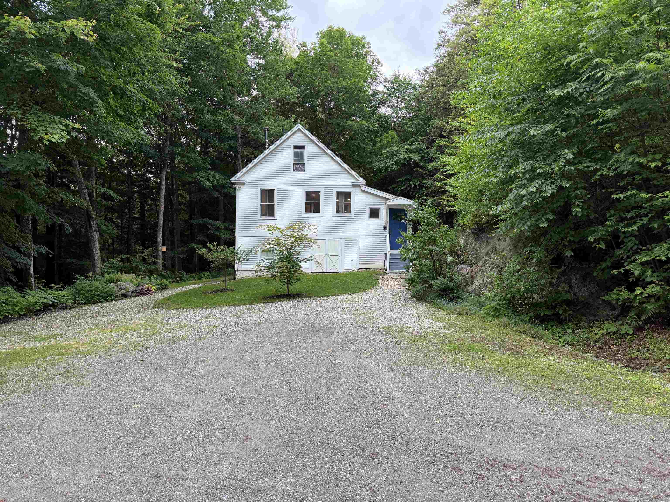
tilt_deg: -0.4
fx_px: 465
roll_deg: -0.8
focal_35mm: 24
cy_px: 251
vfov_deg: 56.8
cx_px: 335
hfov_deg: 71.6
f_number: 1.78
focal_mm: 6.76
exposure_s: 1/121
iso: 100
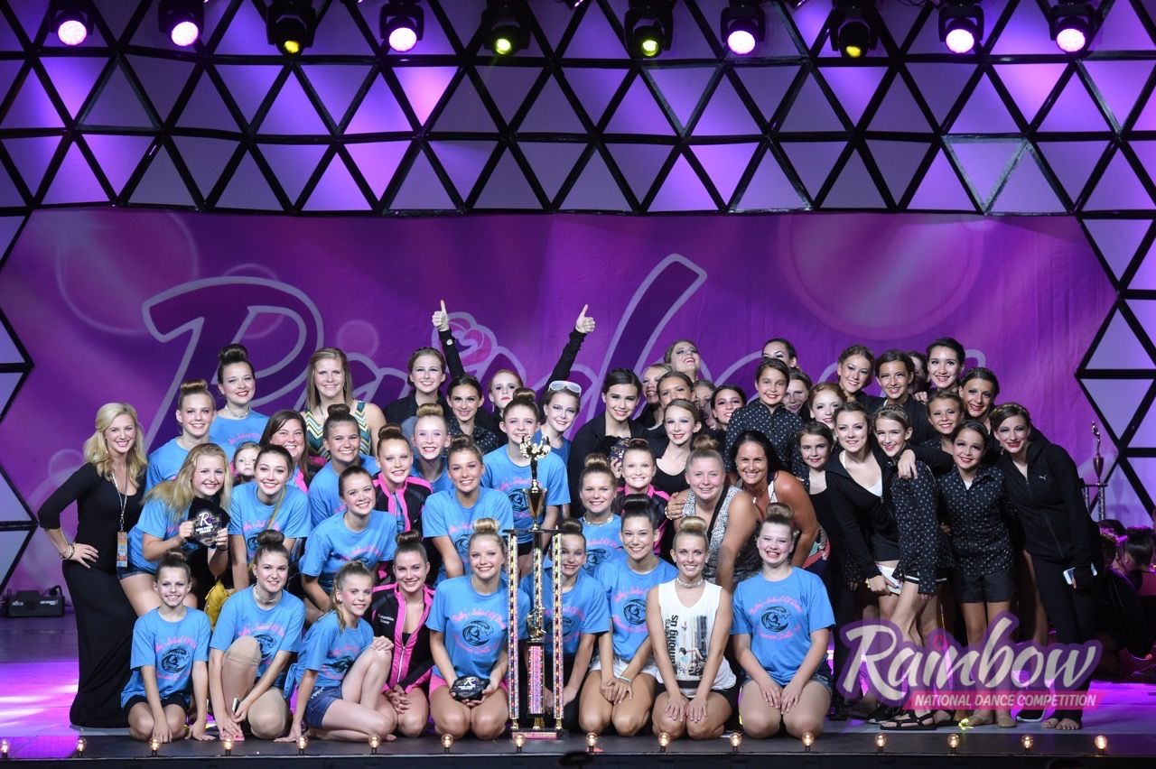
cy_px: 384
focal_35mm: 122
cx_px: 578
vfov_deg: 11.2
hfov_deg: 16.8
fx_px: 3915
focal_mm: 122
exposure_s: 1/500
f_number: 4
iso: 4000
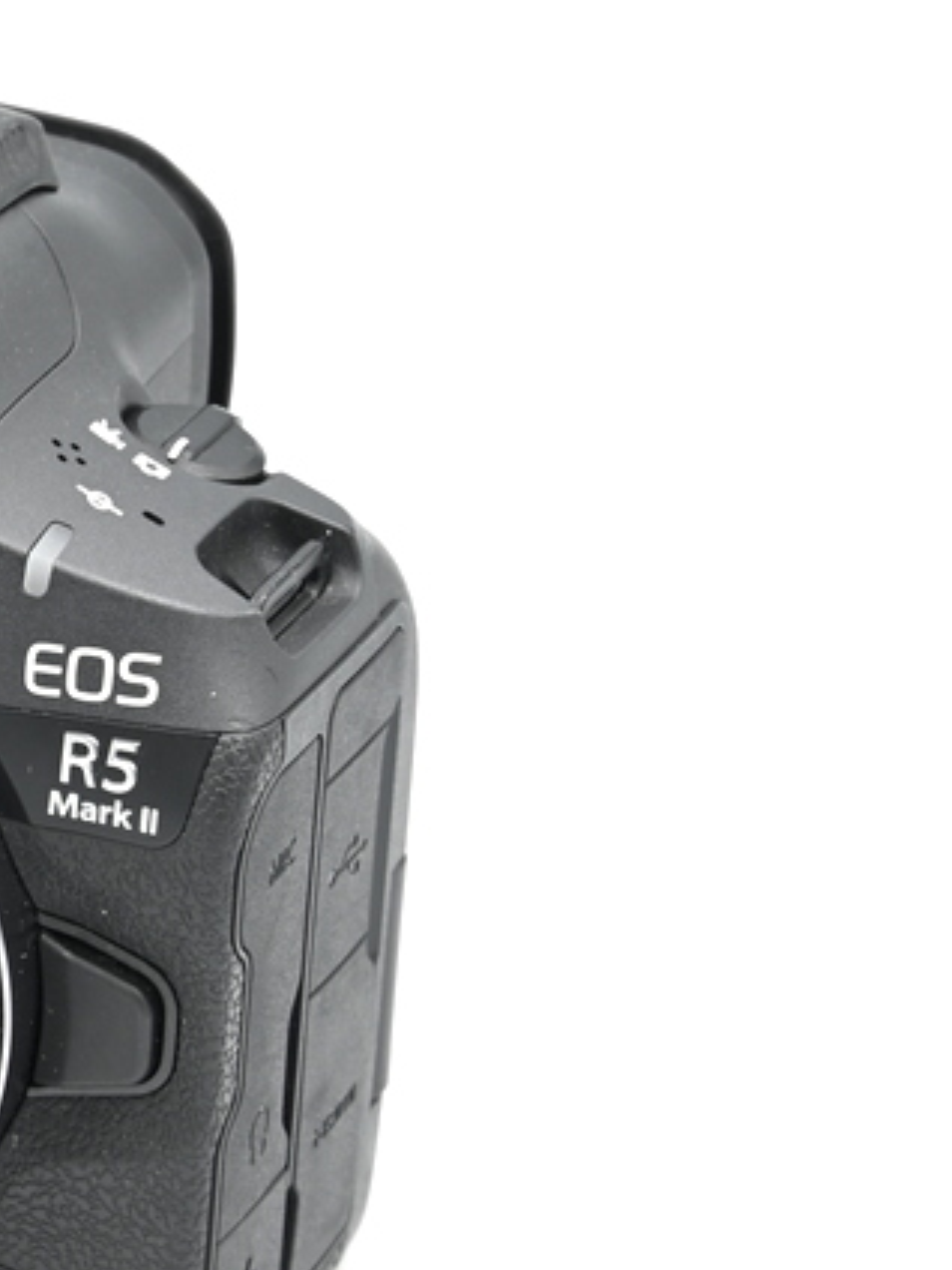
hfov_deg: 9.5
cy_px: 756
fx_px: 5574
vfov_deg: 13.0
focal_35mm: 152
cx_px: -371
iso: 100
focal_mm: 67
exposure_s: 1/8
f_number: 14
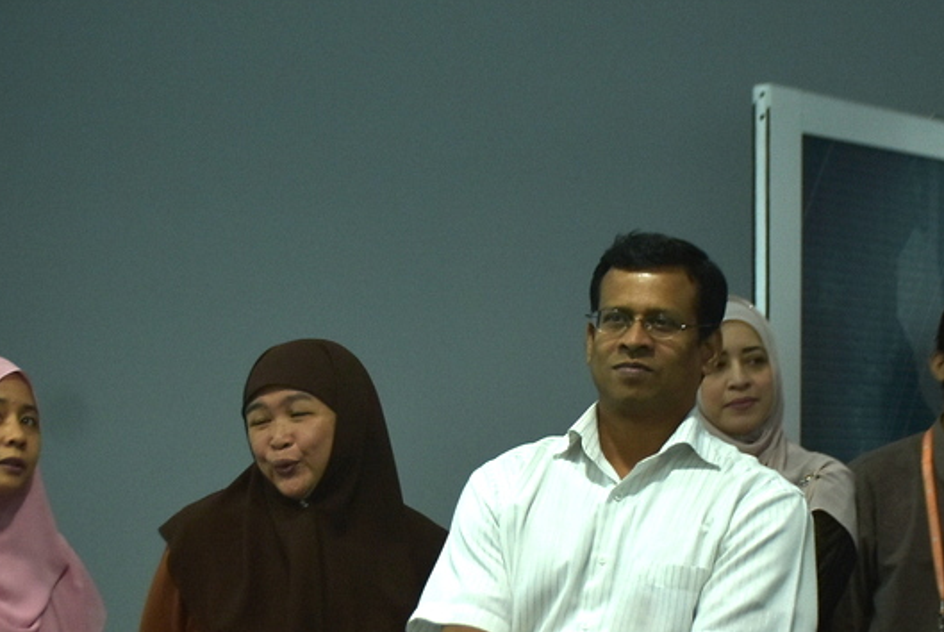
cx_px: 423
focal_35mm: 93
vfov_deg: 14.6
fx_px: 2441
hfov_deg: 21.9
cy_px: 515
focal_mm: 32
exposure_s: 1/125
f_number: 4
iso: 400
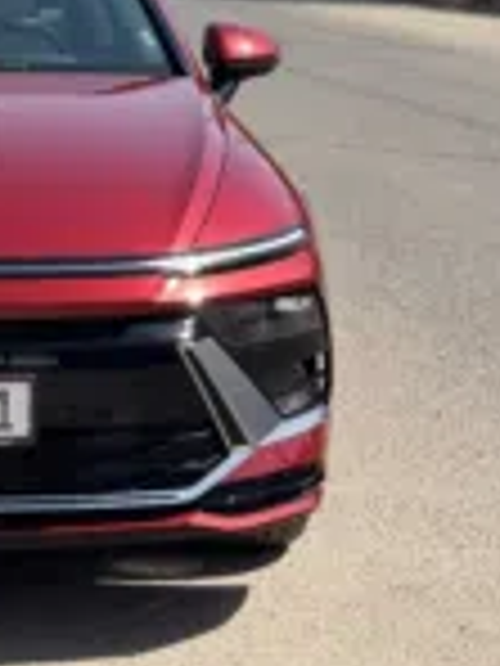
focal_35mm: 130
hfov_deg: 11.2
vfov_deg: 14.9
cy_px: -27
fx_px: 2504
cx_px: -113
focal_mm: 6.76
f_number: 1.78
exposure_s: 1/5376
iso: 64
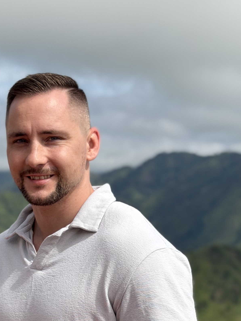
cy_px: 280
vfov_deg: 16.1
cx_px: 93
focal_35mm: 121
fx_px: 1123
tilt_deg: -5.5
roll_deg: +3.0
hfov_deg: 12.2
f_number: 1.78
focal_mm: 6.76
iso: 80
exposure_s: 1/8772
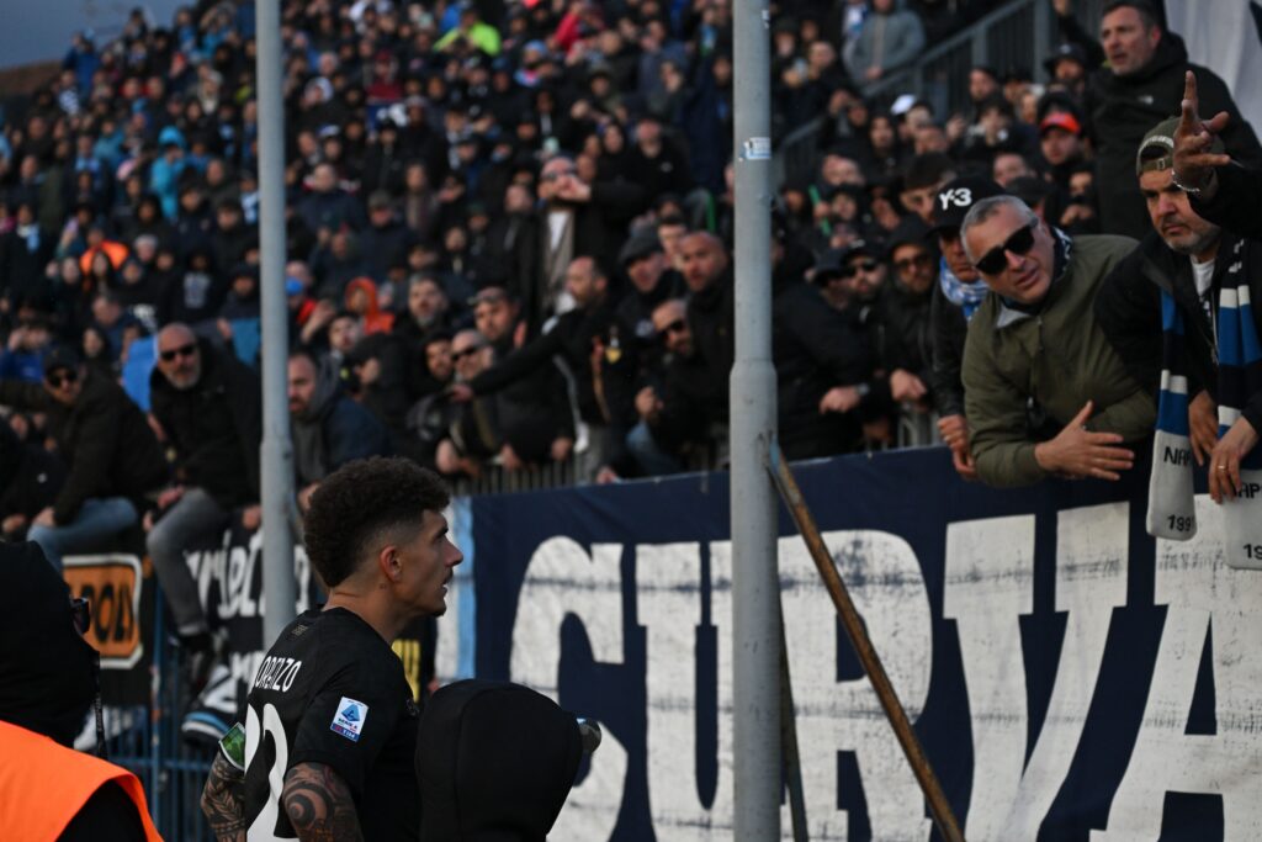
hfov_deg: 20.4
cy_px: 421
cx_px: 631
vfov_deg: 13.7
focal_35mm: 100
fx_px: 3506
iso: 3200
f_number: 4.5
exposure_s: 1/1250
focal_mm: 100
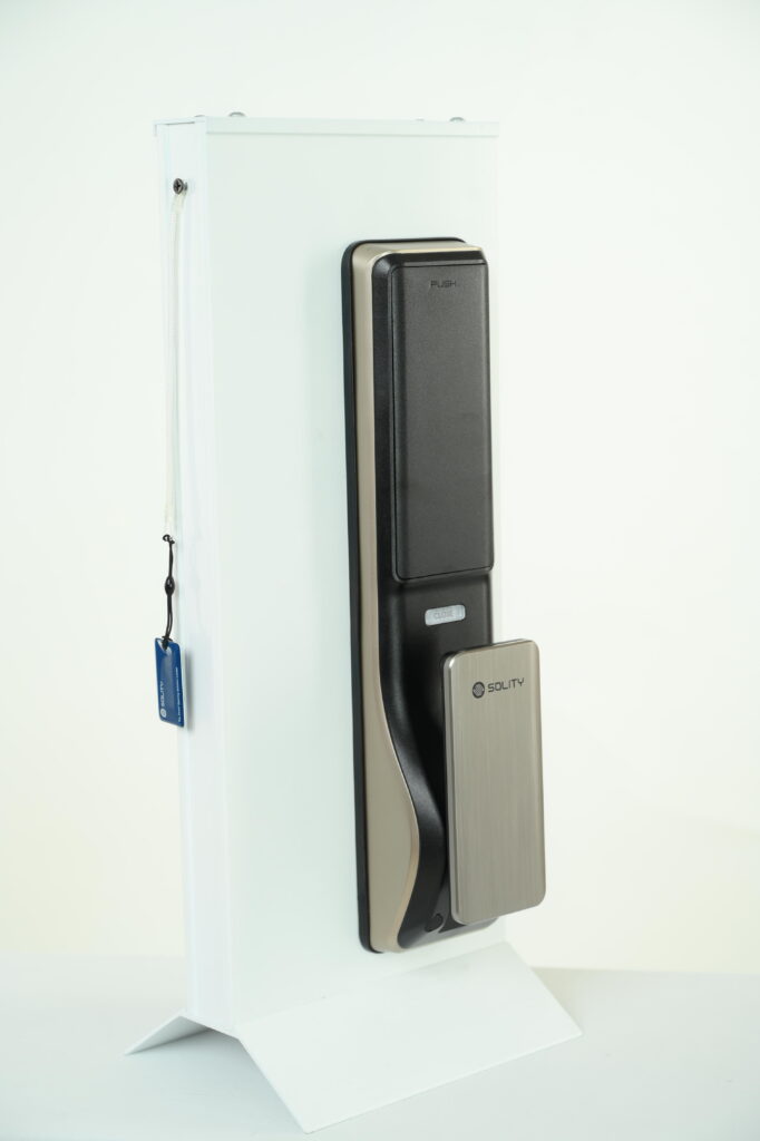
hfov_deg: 19.4
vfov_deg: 28.9
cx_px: 380
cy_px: 570
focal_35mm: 70
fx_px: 2218
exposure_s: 1/160
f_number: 5.6
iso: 100
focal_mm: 70
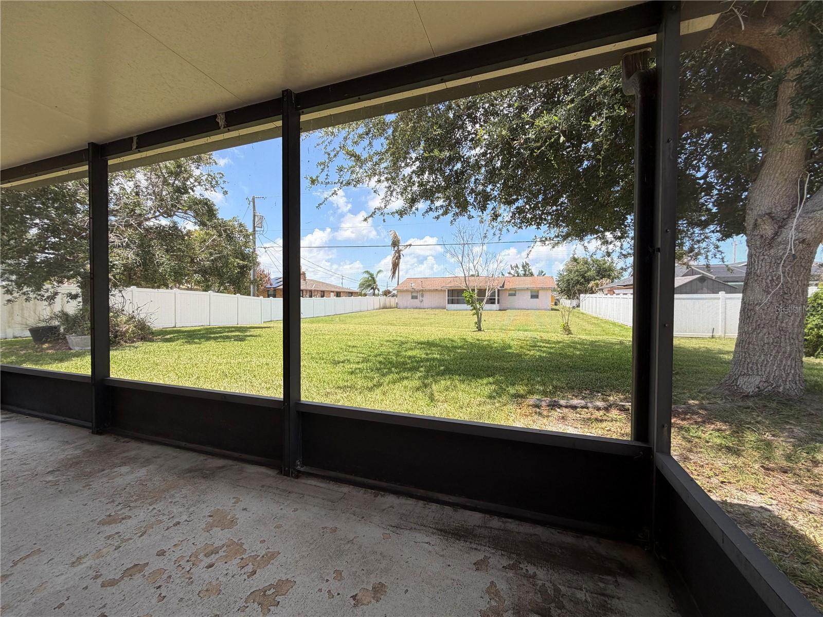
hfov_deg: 102.1
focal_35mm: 14
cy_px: 308
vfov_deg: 85.7
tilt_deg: -1.4
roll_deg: +0.9
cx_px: 412
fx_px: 333
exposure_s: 1/502
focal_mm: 2.22
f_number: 2.2
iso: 50
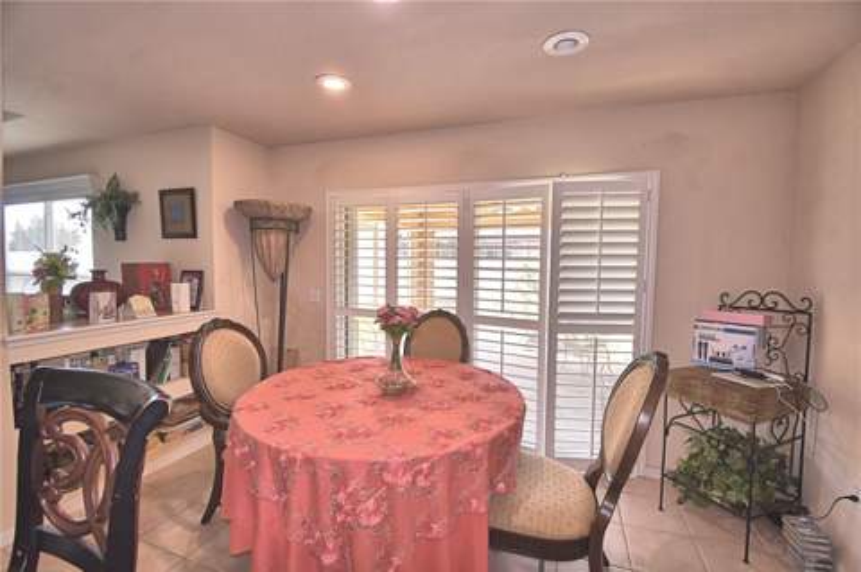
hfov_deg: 100.4
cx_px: 430
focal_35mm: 15
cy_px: 286
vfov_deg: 77.2
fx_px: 358
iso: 180
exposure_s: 1/60
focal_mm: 10
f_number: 4.5
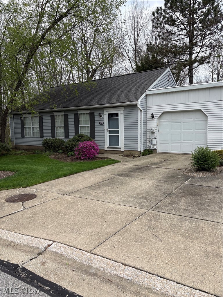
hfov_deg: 53.1
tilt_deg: -5.3
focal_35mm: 26
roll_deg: +1.4
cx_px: 112
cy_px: 148
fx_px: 223
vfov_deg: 67.3
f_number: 1.6
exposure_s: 1/2141
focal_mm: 5.96
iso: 50
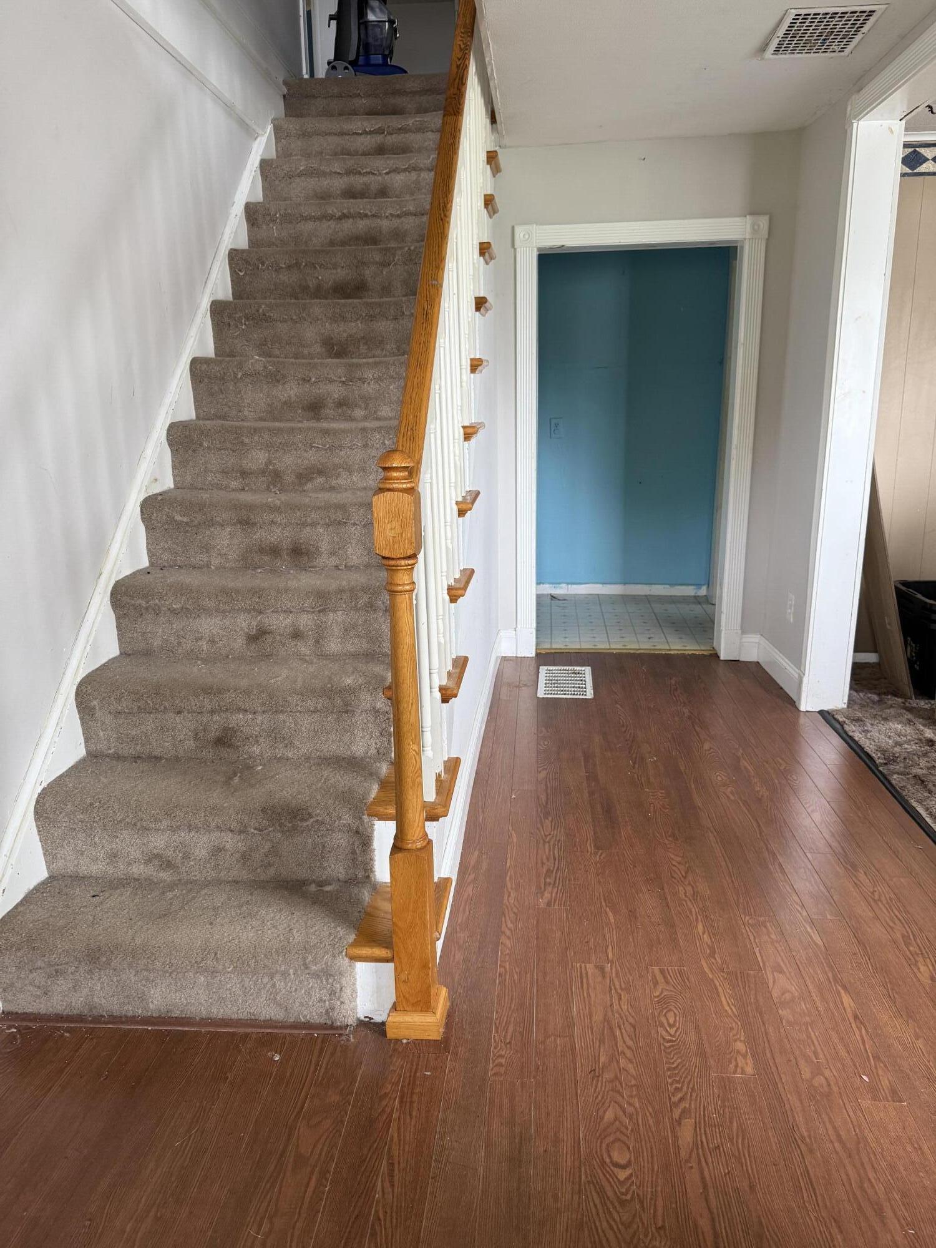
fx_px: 865
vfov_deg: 71.6
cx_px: 468
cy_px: 624
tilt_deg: -13.7
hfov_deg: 56.8
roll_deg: +1.0
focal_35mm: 24
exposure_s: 1/112
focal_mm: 6.76
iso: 200
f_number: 1.78
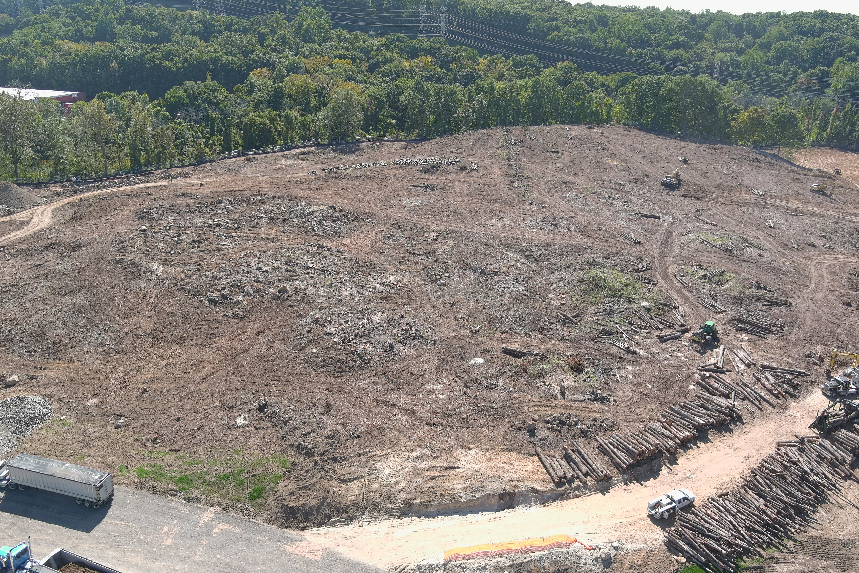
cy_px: 286
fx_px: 692
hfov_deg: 63.7
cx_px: 430
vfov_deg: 45.0
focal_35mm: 29
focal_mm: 10.57
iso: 100
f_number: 2.8
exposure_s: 1/640
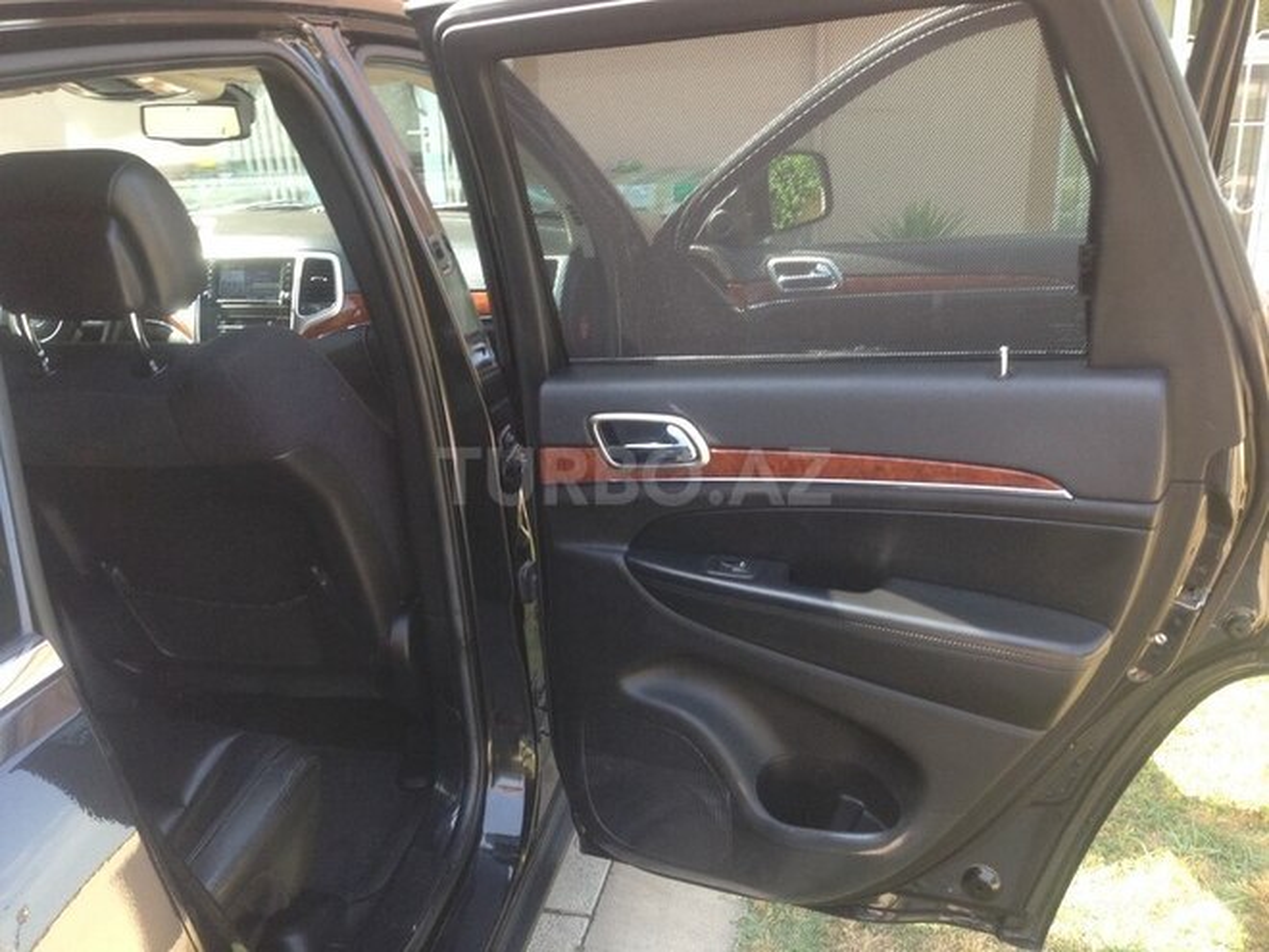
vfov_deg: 42.9
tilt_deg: -19.3
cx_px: 634
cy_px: 476
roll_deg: +2.0
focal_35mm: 33
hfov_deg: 55.4
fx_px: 1210
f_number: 2.4
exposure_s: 1/120
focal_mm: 4.12
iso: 80
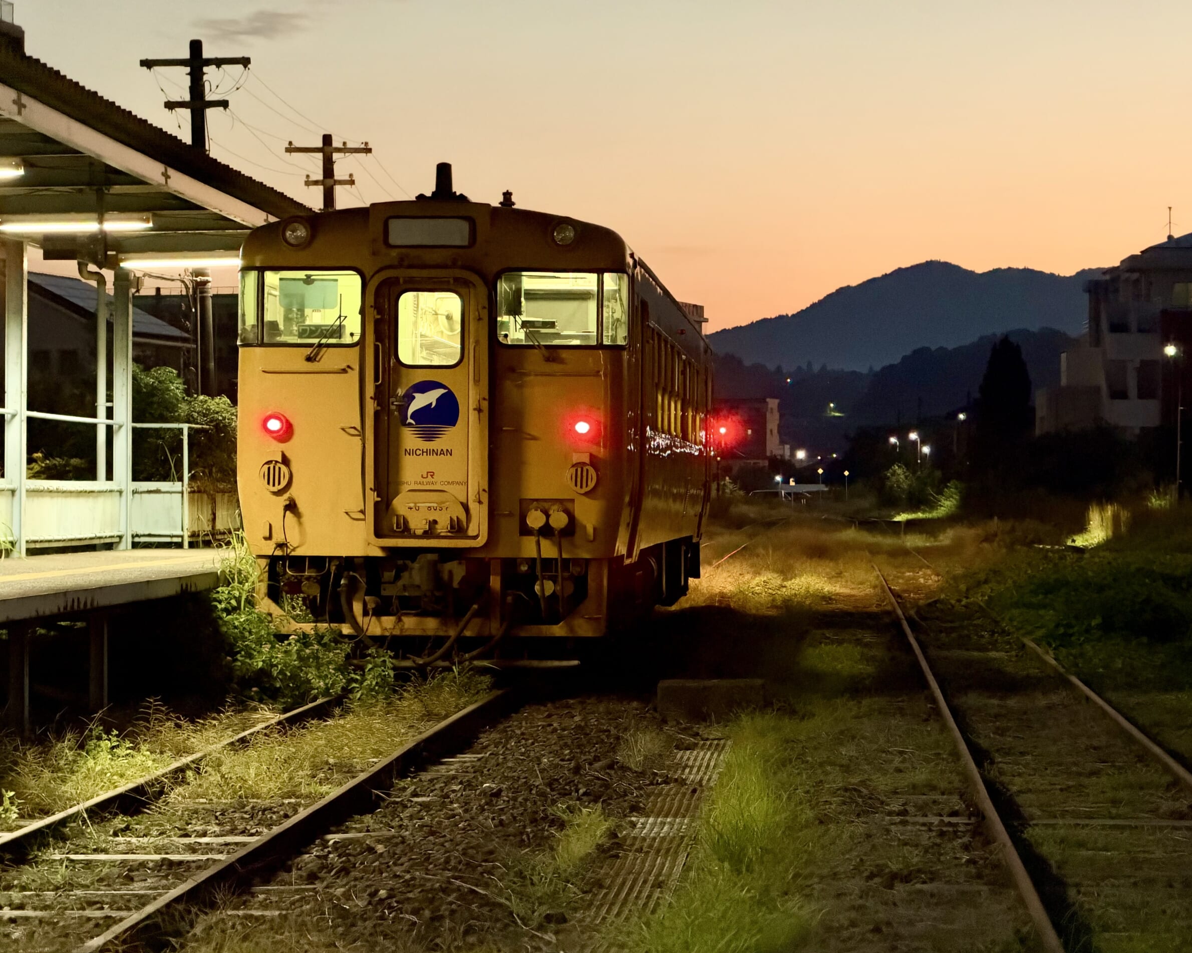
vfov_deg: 14.7
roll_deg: +0.7
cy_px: 477
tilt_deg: -0.3
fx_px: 3704
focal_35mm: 105
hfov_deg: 18.3
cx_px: 609
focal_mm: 16.89
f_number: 2.8
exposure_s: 1/30
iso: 2500
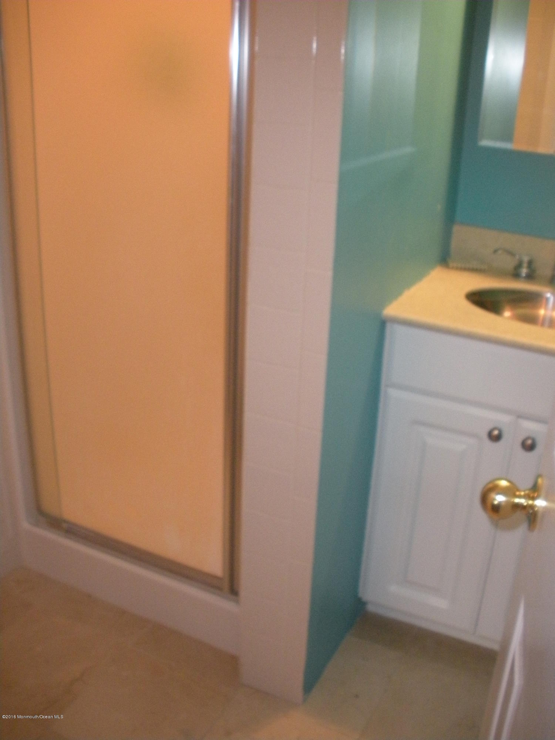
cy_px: 370
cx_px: 278
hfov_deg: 40.7
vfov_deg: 52.6
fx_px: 748
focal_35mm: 35
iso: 400
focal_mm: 6.3
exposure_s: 1/30
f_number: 3.5
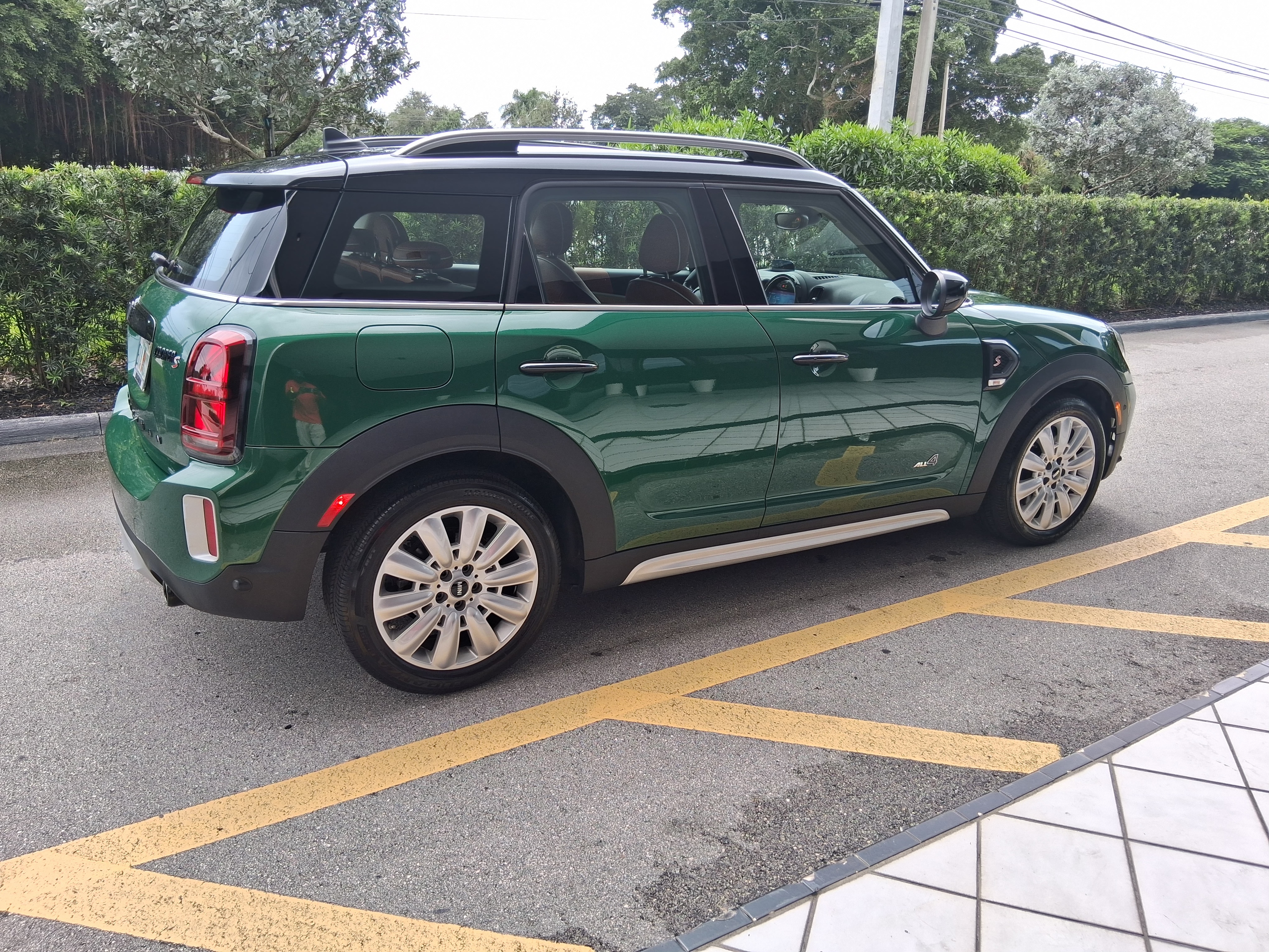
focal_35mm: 26
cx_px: 634
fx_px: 953
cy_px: 476
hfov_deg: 67.3
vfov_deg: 53.1
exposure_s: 1/152
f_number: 1.8
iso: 25
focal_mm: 3.98
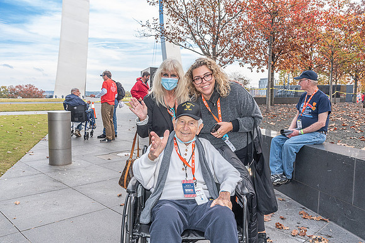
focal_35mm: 31
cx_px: 182
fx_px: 314
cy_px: 122
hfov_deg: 60.3
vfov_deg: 42.3
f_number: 8
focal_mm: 31
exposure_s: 1/250
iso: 500
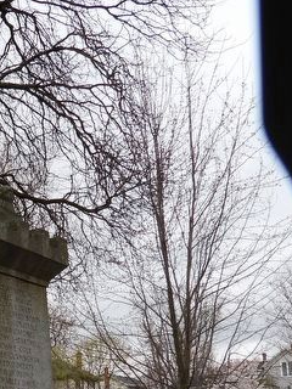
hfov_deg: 22.6
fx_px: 675
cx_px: -51
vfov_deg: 30.2
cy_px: 378
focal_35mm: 60
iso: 100
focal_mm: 4.3
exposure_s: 1/500
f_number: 2.8
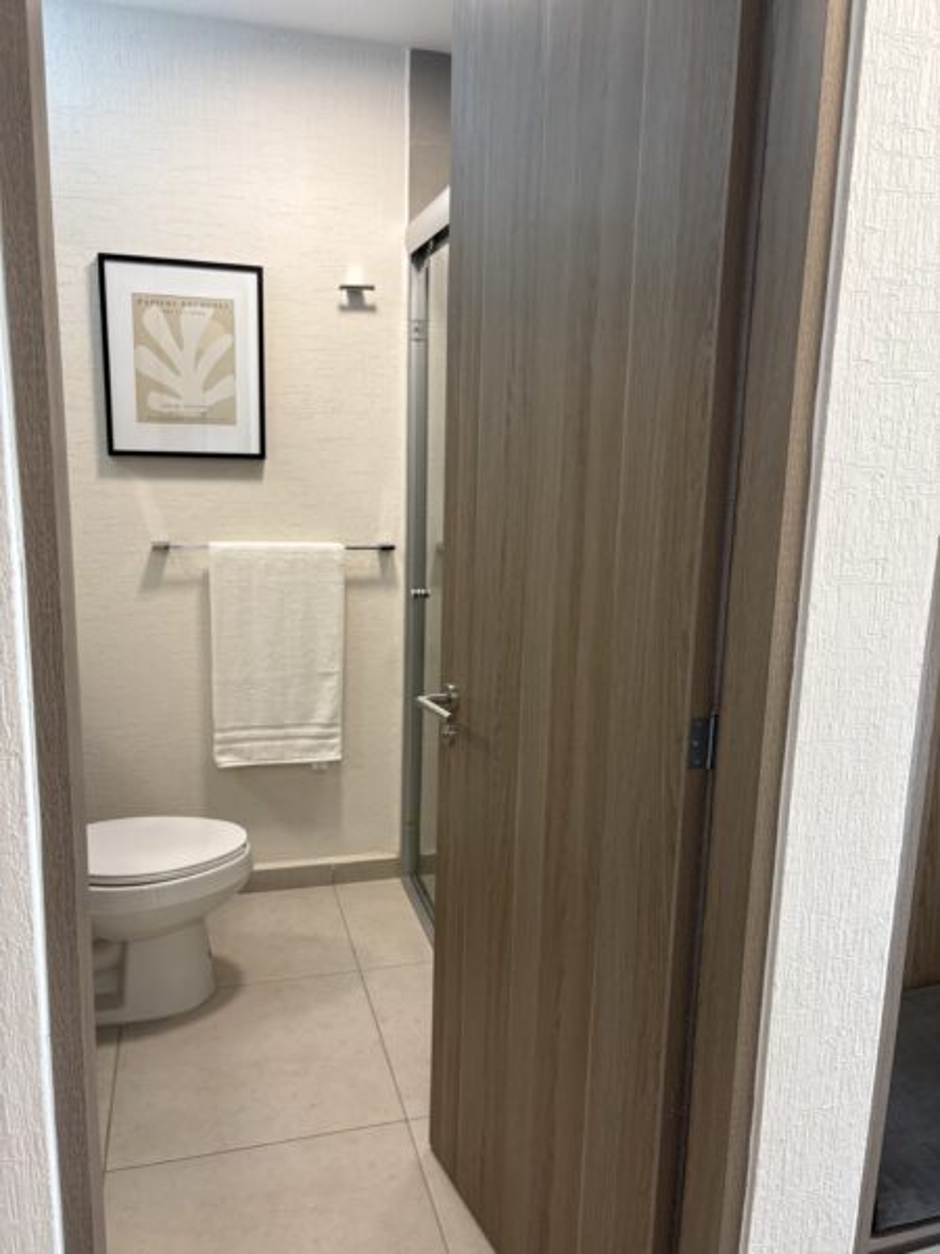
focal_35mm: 26
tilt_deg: -10.5
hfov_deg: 53.1
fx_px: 941
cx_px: 470
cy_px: 627
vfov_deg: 67.3
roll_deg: -1.3
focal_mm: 5.96
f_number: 1.6
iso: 125
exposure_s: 1/112
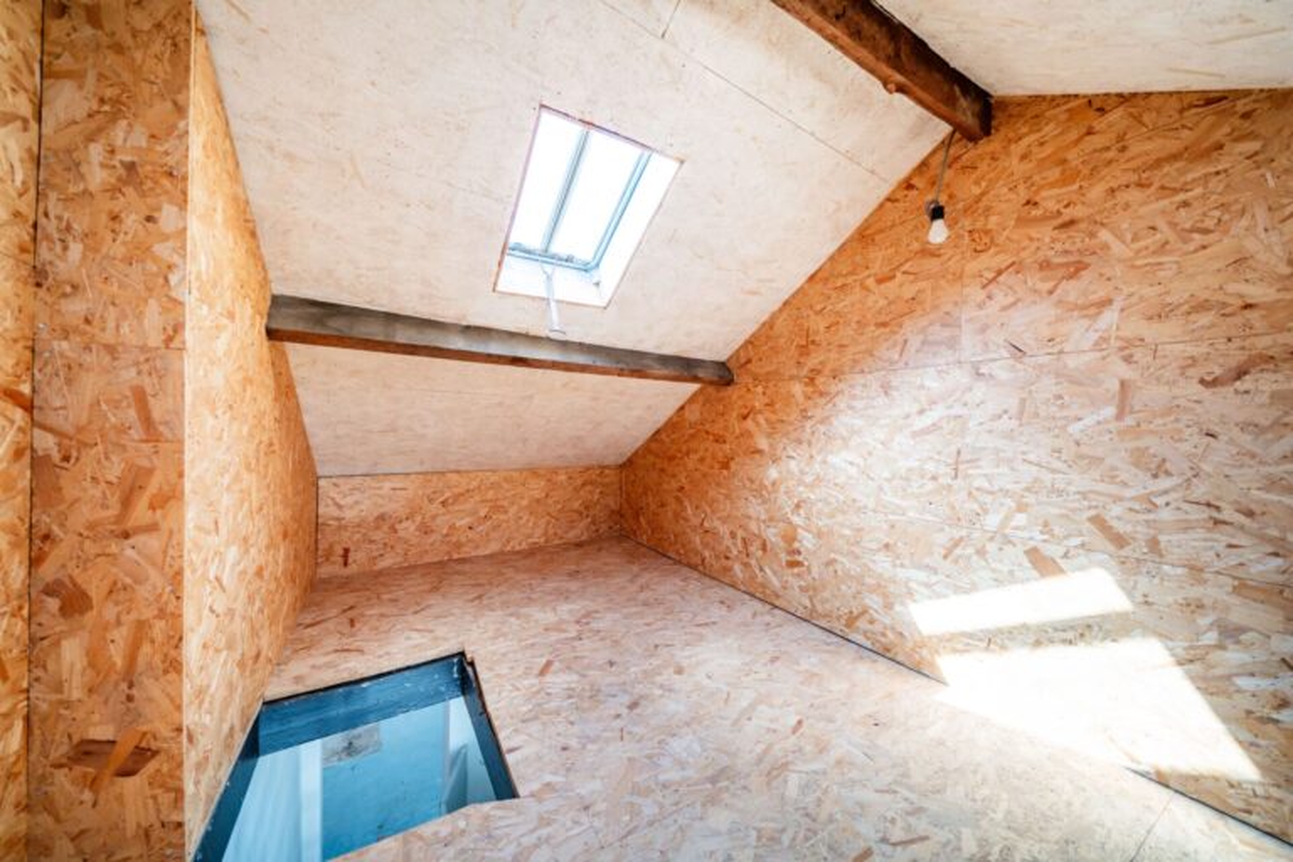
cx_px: 646
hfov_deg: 112.6
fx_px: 431
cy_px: 431
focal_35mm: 12
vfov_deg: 90.0
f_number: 4
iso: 400
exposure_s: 1/125
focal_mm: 12
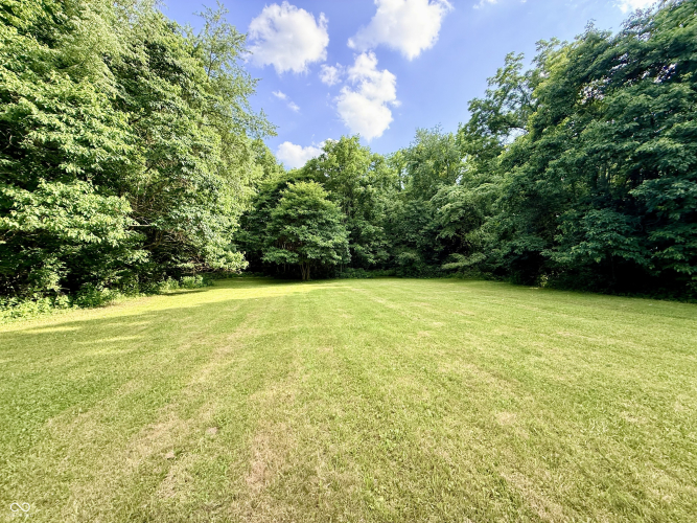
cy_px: 262
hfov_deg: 102.1
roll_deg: +0.6
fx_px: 282
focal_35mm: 14
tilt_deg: +1.0
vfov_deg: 85.7
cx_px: 348
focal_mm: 2.22
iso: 50
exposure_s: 1/186
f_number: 2.2
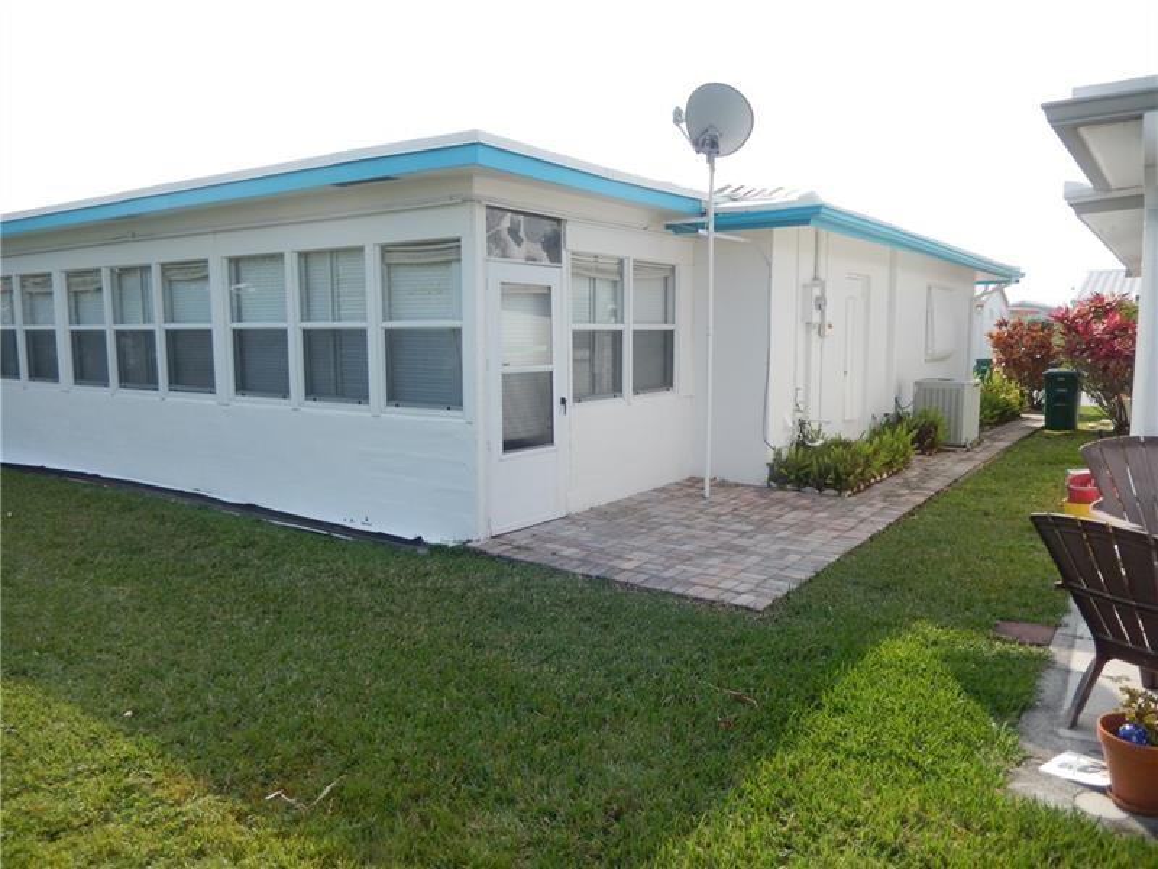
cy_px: 434
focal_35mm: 25
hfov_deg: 69.4
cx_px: 579
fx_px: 836
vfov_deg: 54.9
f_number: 3.4
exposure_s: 1/800
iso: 125
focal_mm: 4.5
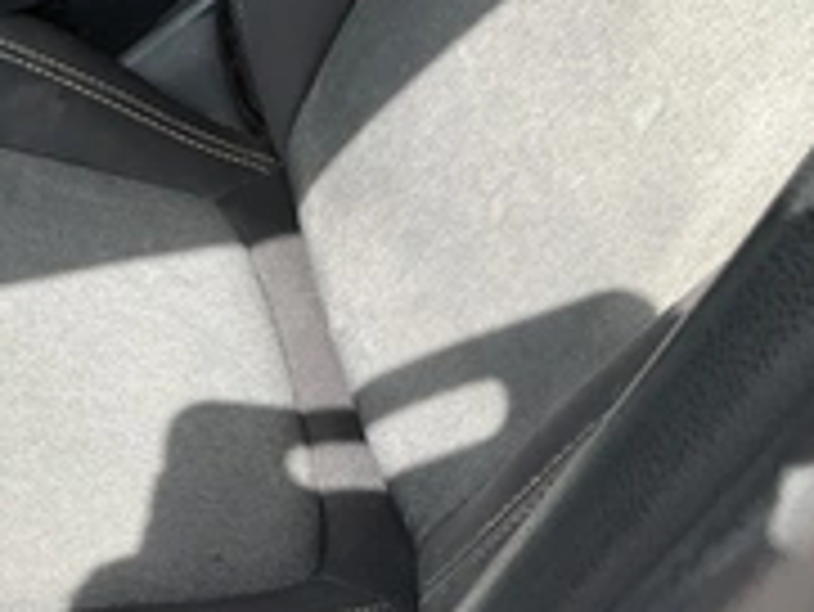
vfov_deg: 22.5
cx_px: -54
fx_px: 1506
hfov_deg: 27.9
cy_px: 518
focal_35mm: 64
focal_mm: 3
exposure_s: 1/215
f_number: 1.8
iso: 20
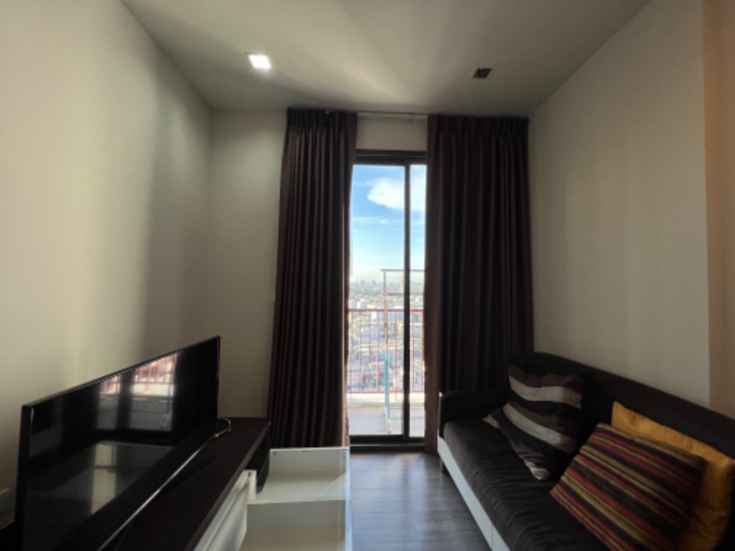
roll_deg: -1.1
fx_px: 276
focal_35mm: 13
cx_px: 368
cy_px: 276
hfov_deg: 106.2
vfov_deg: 89.9
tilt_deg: +2.1
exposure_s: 1/100
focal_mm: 1.57
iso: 40
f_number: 1.8
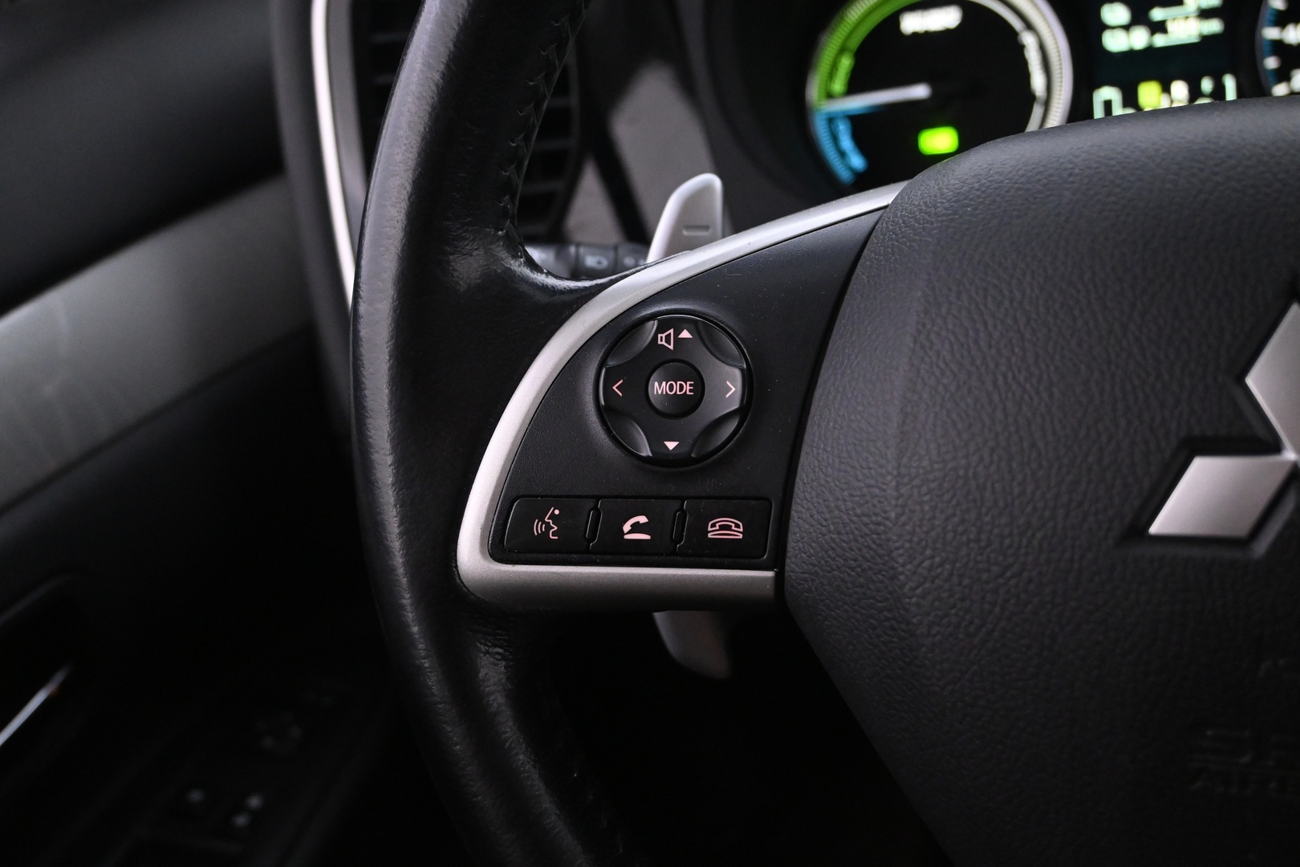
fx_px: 1300
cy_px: 434
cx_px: 650
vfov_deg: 36.9
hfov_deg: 53.1
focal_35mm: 36
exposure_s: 1/30
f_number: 4.2
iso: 3200
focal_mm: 24
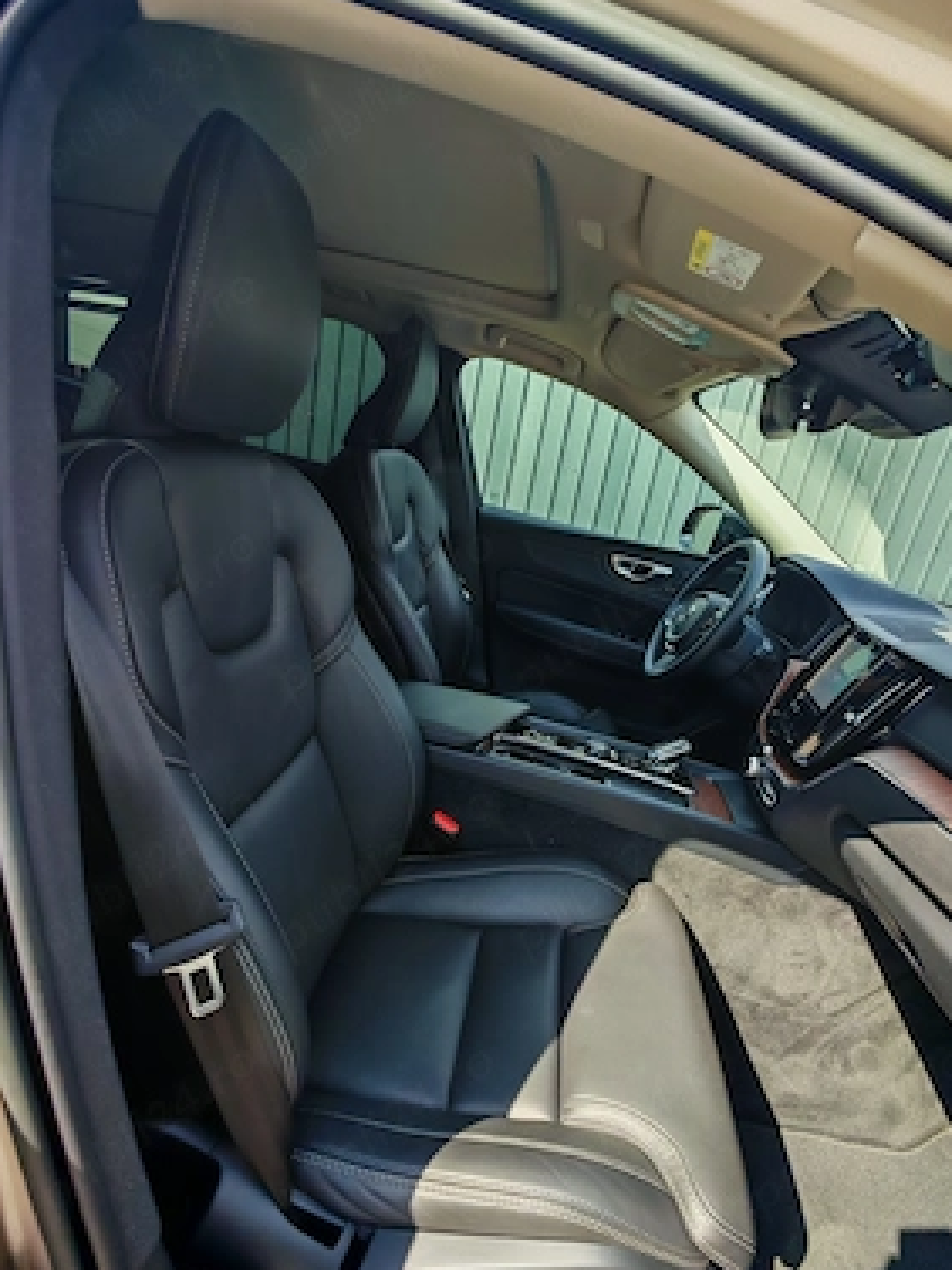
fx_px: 623
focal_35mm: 17
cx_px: 503
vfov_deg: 90.9
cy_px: 669
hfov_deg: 74.7
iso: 50
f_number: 2.2
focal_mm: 1.96
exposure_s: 1/210
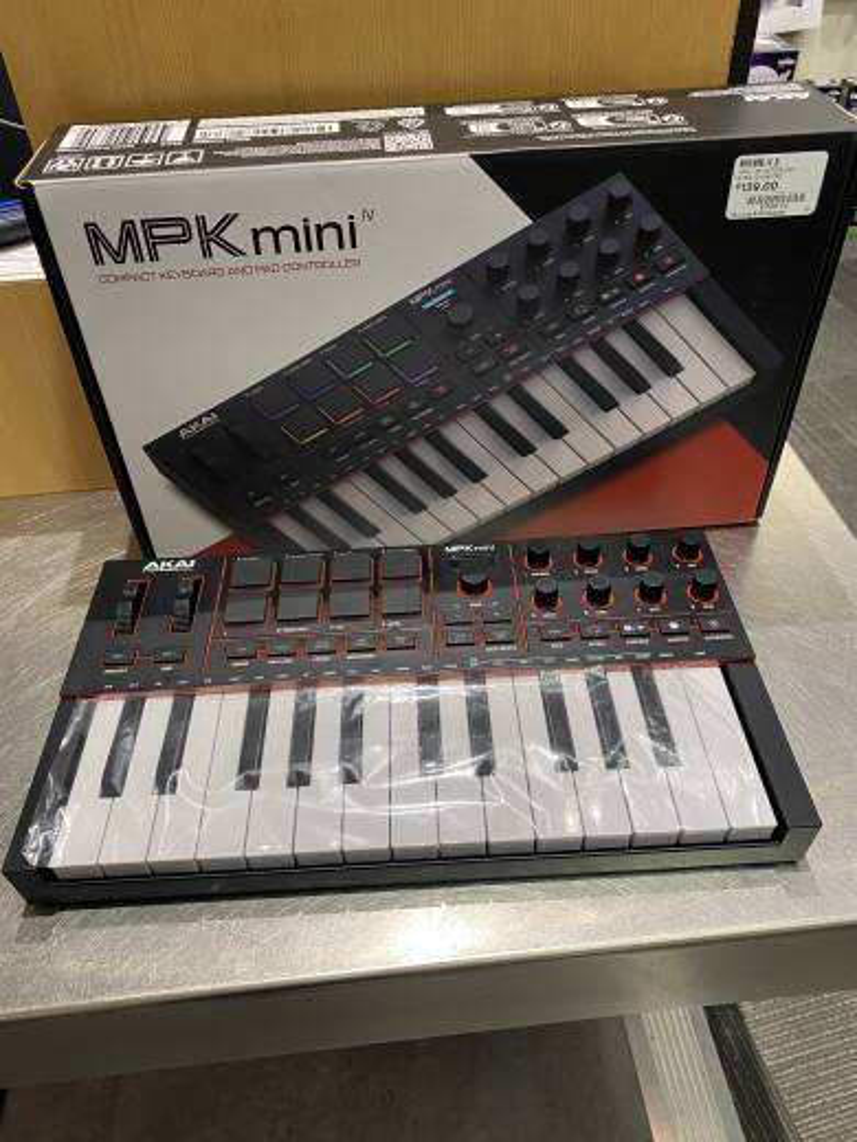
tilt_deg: -42.6
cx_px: 428
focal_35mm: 26
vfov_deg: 67.3
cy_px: 571
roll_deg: +4.1
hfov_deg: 53.1
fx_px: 858
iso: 80
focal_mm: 4.25
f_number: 1.8
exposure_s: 1/60
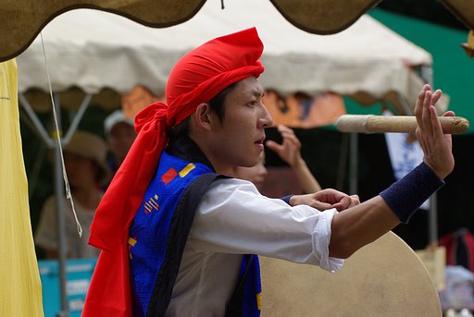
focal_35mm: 270
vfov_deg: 5.1
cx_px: 237
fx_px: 3560
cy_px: 158
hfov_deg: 7.6
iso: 200
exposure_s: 1/250
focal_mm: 180
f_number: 9
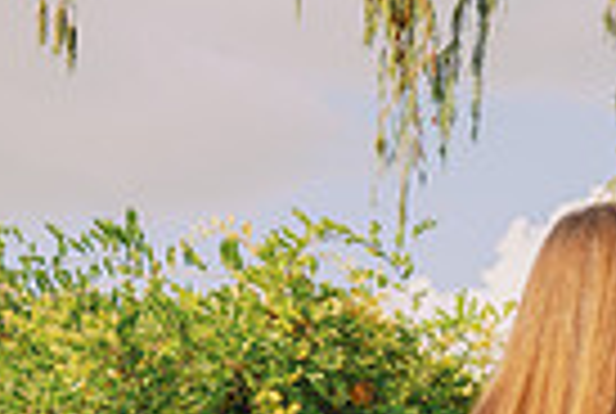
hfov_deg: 9.1
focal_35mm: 221
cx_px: -178
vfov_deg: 6.1
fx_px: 3790
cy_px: 752
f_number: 5.6
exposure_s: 1/400
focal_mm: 47
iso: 200
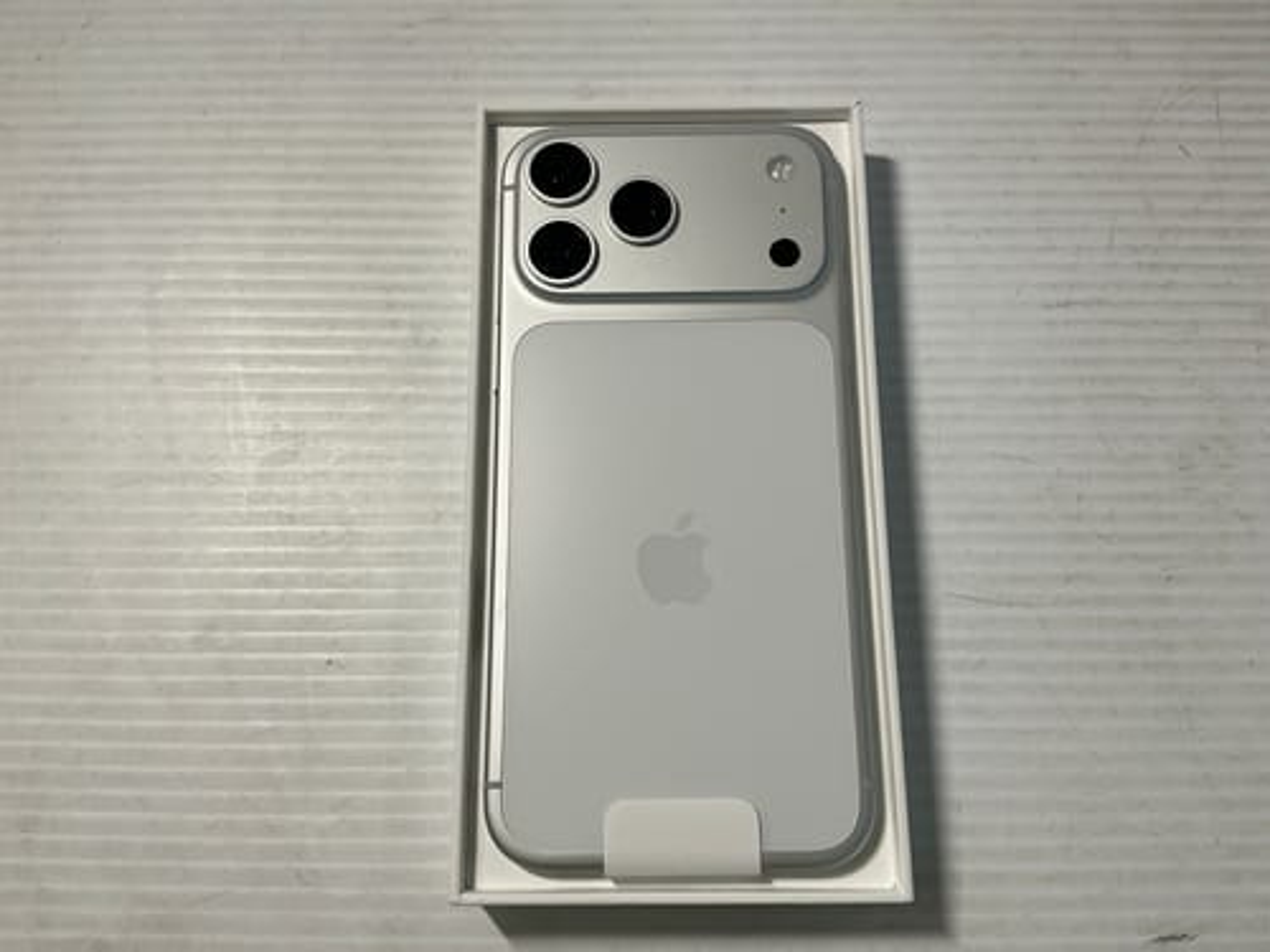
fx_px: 1027
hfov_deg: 63.4
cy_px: 476
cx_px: 635
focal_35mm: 28
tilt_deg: -77.3
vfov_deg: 49.7
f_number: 1.8
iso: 40
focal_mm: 3
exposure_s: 1/100
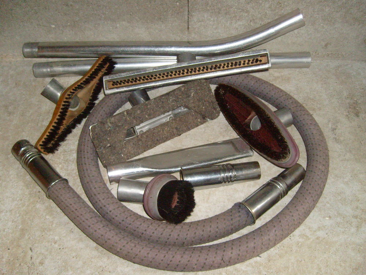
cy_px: 138
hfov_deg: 52.6
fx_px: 370
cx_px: 183
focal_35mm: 35
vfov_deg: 40.7
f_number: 2.8
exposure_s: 1/45
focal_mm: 5.8
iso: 400
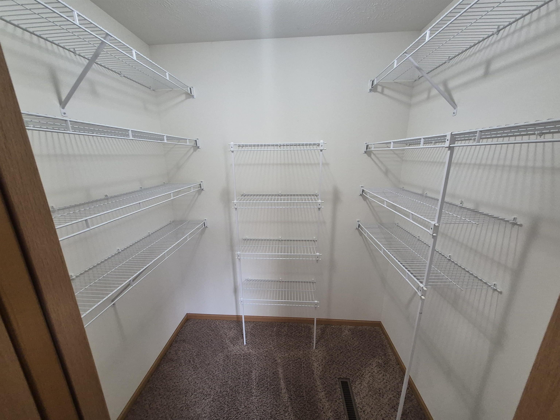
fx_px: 210
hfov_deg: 106.2
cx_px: 280
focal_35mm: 13
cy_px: 210
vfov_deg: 89.9
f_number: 2.2
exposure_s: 1/60
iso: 400
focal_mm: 1.74
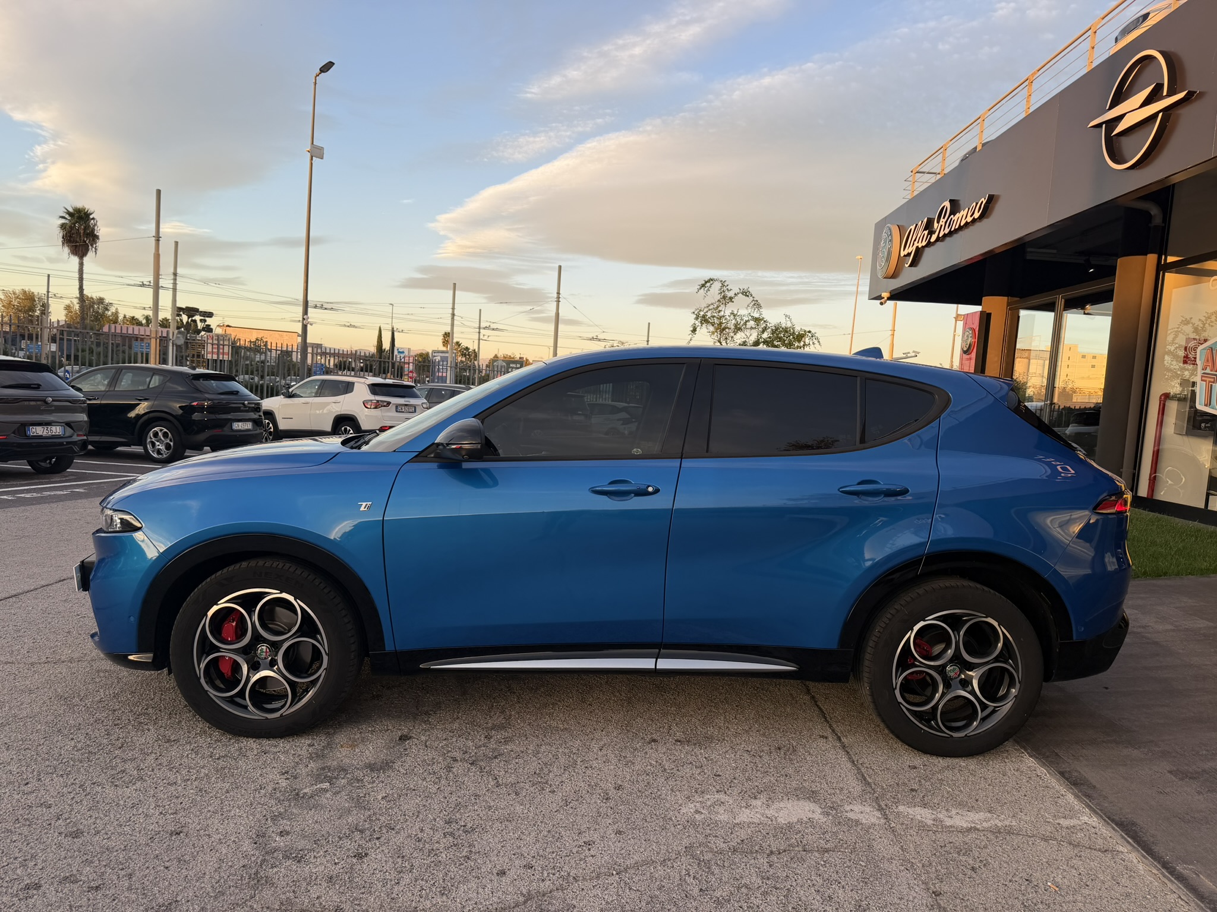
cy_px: 456
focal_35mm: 24
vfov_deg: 56.8
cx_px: 608
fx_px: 844
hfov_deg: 71.6
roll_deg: -4.1
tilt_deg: -4.5
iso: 80
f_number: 1.78
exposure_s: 1/416
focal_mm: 6.76
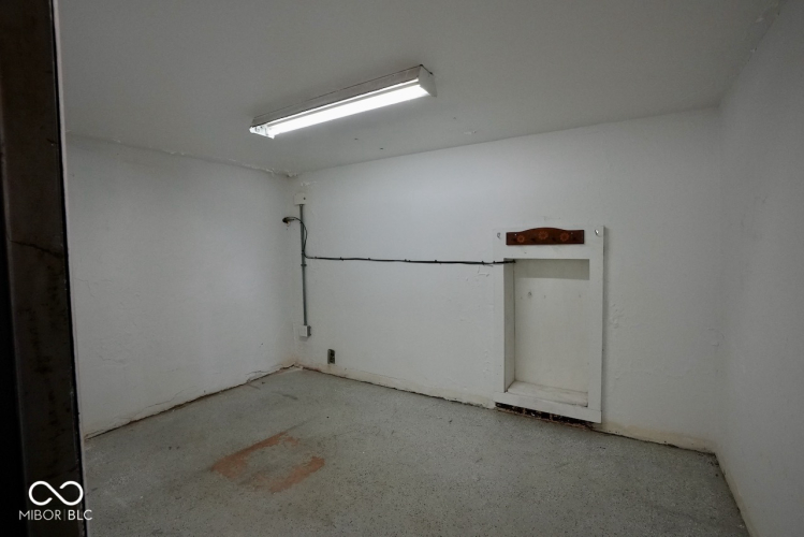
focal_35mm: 16
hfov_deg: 96.7
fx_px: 357
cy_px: 268
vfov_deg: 73.8
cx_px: 402
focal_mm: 16
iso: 5000
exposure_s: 1/125
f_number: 11
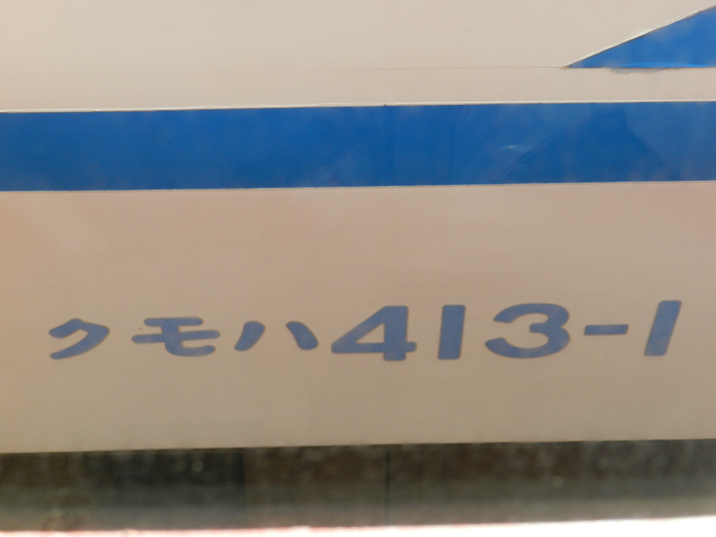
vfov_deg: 24.4
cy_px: 268
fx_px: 1241
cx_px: 358
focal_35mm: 60
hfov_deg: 32.2
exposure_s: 1/125
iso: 160
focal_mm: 10.7
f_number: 4.6
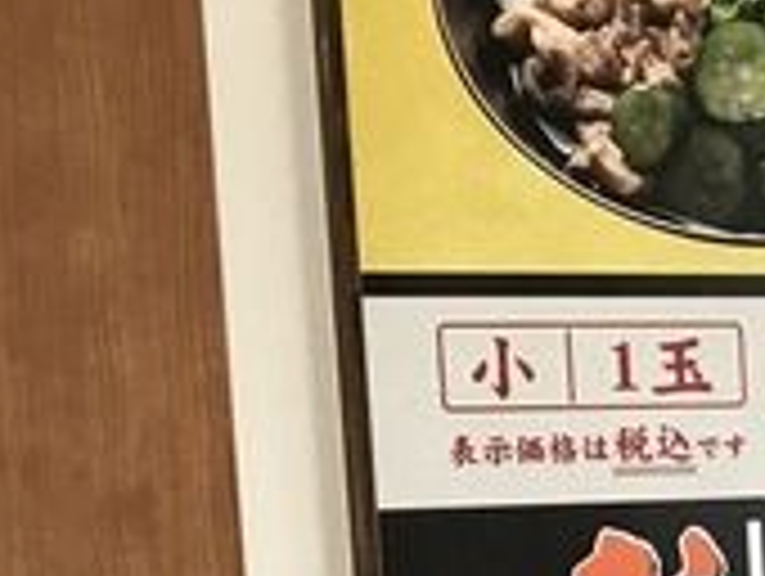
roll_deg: +2.3
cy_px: 857
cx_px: 1276
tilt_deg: -6.1
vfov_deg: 10.7
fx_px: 2966
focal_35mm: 134
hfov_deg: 13.5
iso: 25
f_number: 1.8
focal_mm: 3.99
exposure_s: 1/30
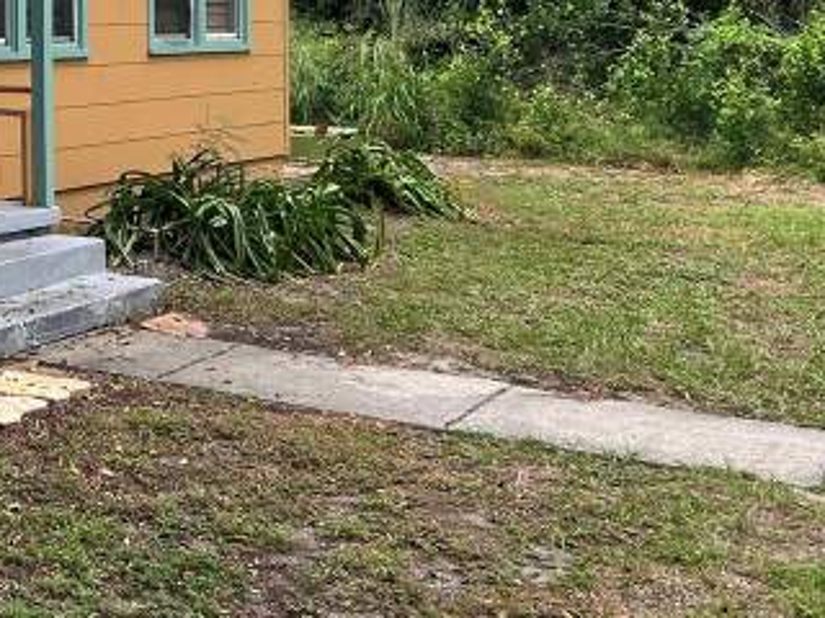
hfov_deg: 26.8
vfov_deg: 21.5
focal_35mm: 65
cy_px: -52
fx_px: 1549
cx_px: -139
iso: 50
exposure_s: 1/628
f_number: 1.5
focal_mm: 5.7
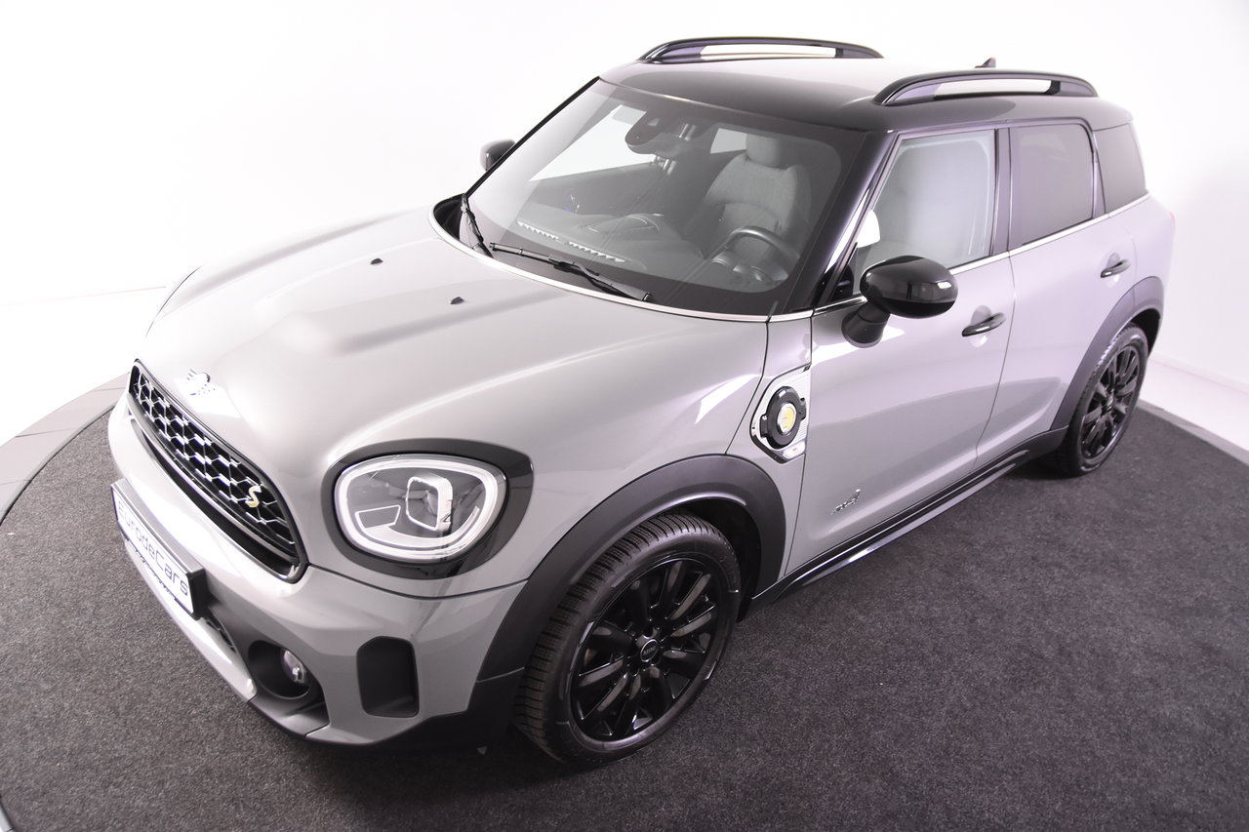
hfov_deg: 61.9
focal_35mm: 30
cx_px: 624
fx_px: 1041
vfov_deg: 43.6
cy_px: 416
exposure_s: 1/50
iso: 1600
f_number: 3.5
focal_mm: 20
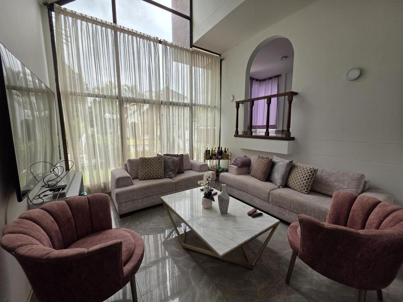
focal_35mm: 13
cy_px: 151
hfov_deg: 106.2
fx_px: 151
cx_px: 202
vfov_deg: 89.9
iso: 40
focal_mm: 2.2
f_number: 1.9
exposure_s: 1/275
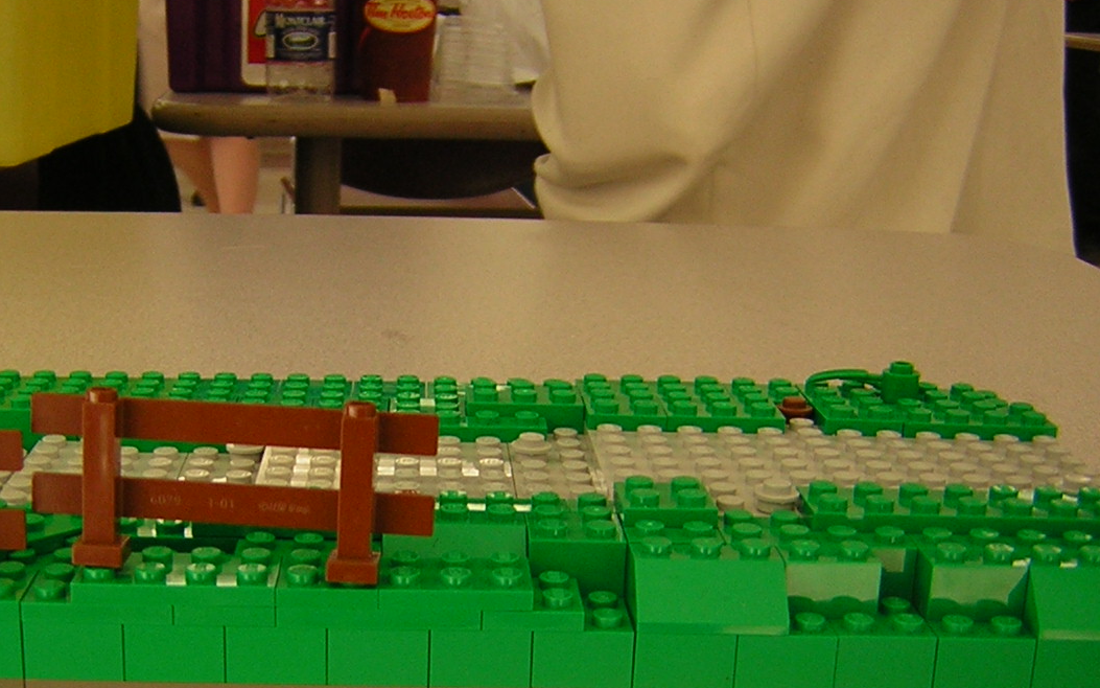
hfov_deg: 35.0
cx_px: 434
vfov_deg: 22.1
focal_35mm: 58
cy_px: 545
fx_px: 1739
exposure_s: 1/16.2
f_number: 2.6
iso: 50
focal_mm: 4.7
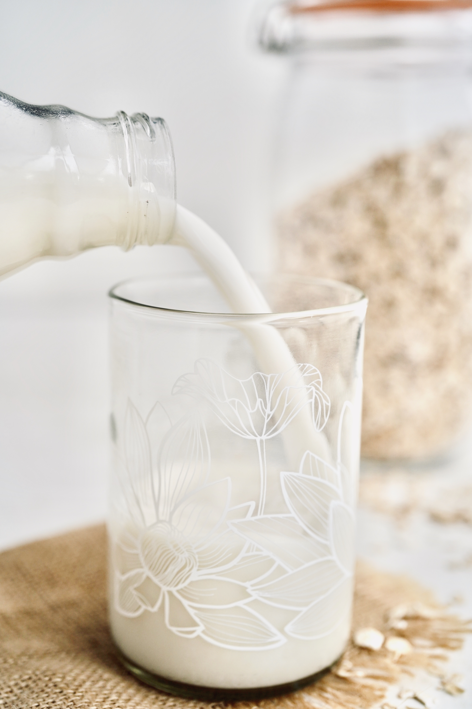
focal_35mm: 50
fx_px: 983
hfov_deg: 27.0
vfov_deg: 39.6
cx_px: 236
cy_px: 354
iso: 320
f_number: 3.5
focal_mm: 50
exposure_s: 1/1250
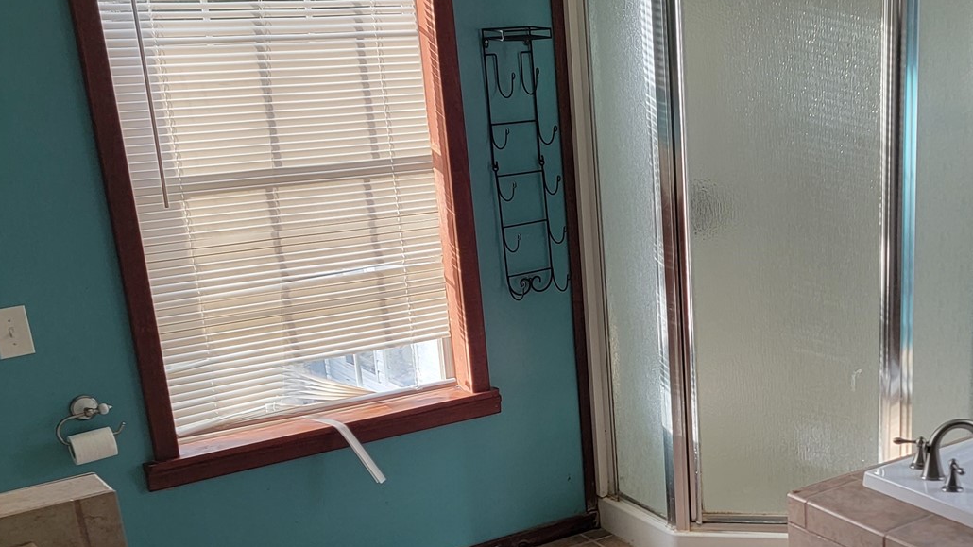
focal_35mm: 52
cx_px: 733
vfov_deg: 22.8
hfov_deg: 38.8
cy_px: 415
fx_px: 1341
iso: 100
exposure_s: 1/120
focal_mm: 6.7
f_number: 1.8
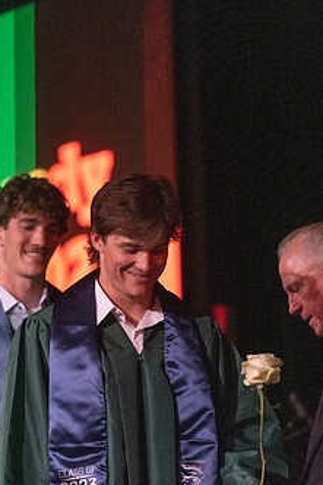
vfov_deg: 10.0
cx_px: 107
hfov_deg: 6.7
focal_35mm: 206
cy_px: 327
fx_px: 2775
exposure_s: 1/1000
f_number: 2.8
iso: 16000
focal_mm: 152
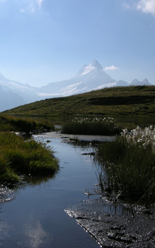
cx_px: 50
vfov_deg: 40.3
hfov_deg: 25.7
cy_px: 123
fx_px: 338
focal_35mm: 50
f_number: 8
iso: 50
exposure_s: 1/399
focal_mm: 8.9
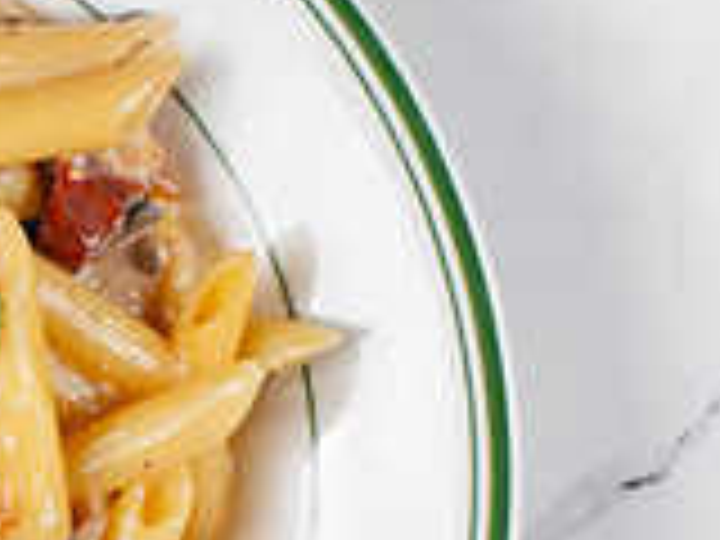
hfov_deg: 8.0
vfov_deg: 6.1
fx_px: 5054
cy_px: 650
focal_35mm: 243
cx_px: -355
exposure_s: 1/200
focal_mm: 50
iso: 200
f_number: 9
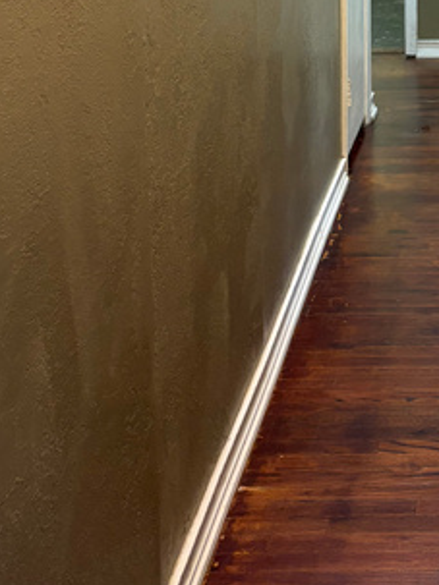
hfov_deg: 21.1
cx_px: 489
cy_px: -64
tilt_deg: -9.2
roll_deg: -0.5
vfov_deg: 26.9
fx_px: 1117
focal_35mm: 66
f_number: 1.6
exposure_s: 1/60
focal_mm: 5.96
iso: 200
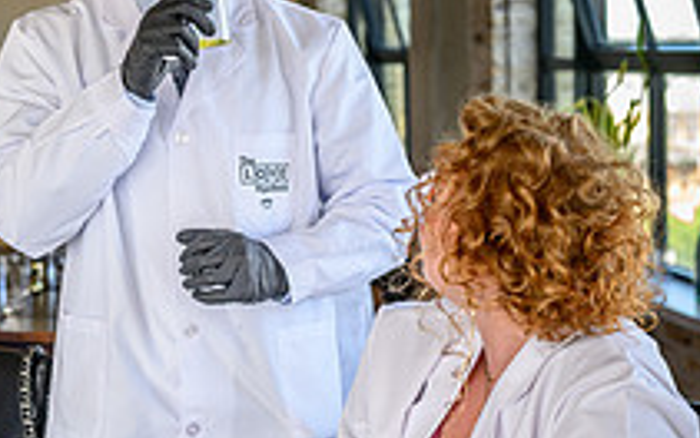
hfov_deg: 27.0
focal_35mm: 76
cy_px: 129
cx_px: 262
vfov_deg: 17.1
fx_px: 1450
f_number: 2.5
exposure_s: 1/500
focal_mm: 35
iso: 900
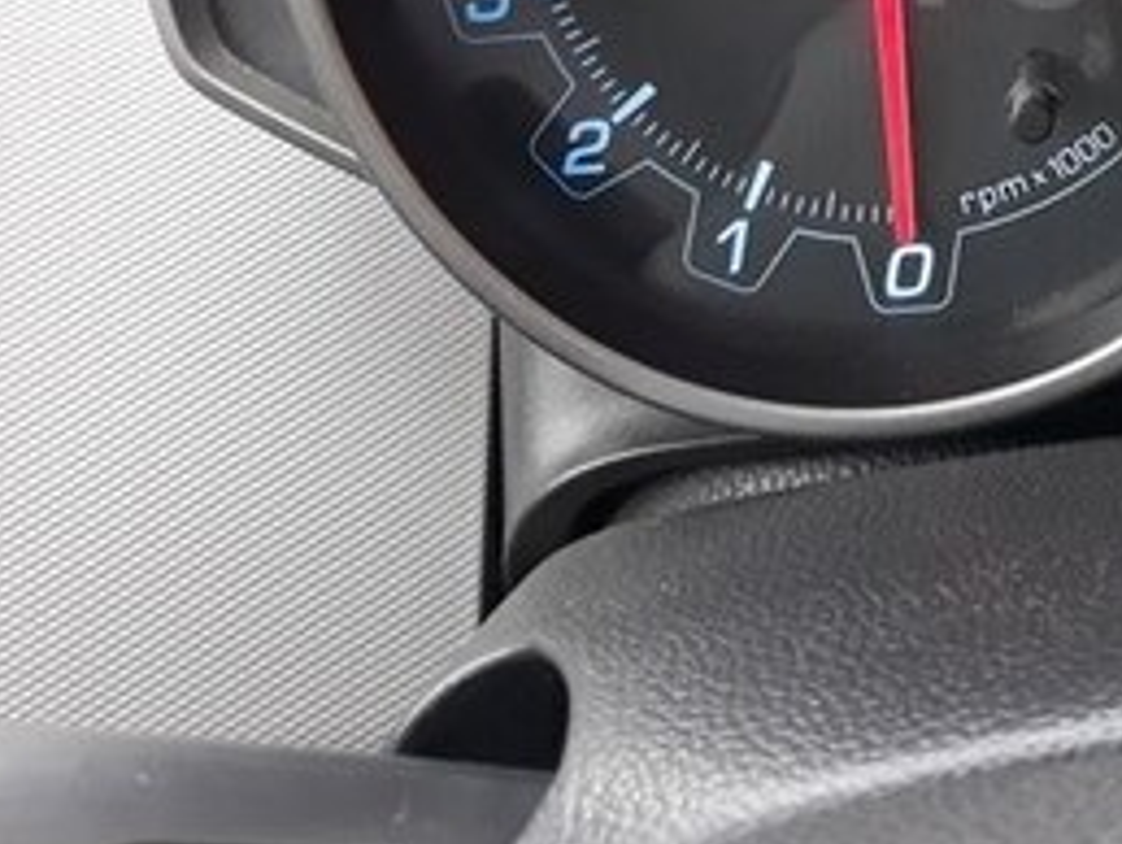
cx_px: 1326
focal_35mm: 69
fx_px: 2239
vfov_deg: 20.5
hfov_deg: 25.4
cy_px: -59
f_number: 1.7
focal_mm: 3.71
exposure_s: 1/50
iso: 125
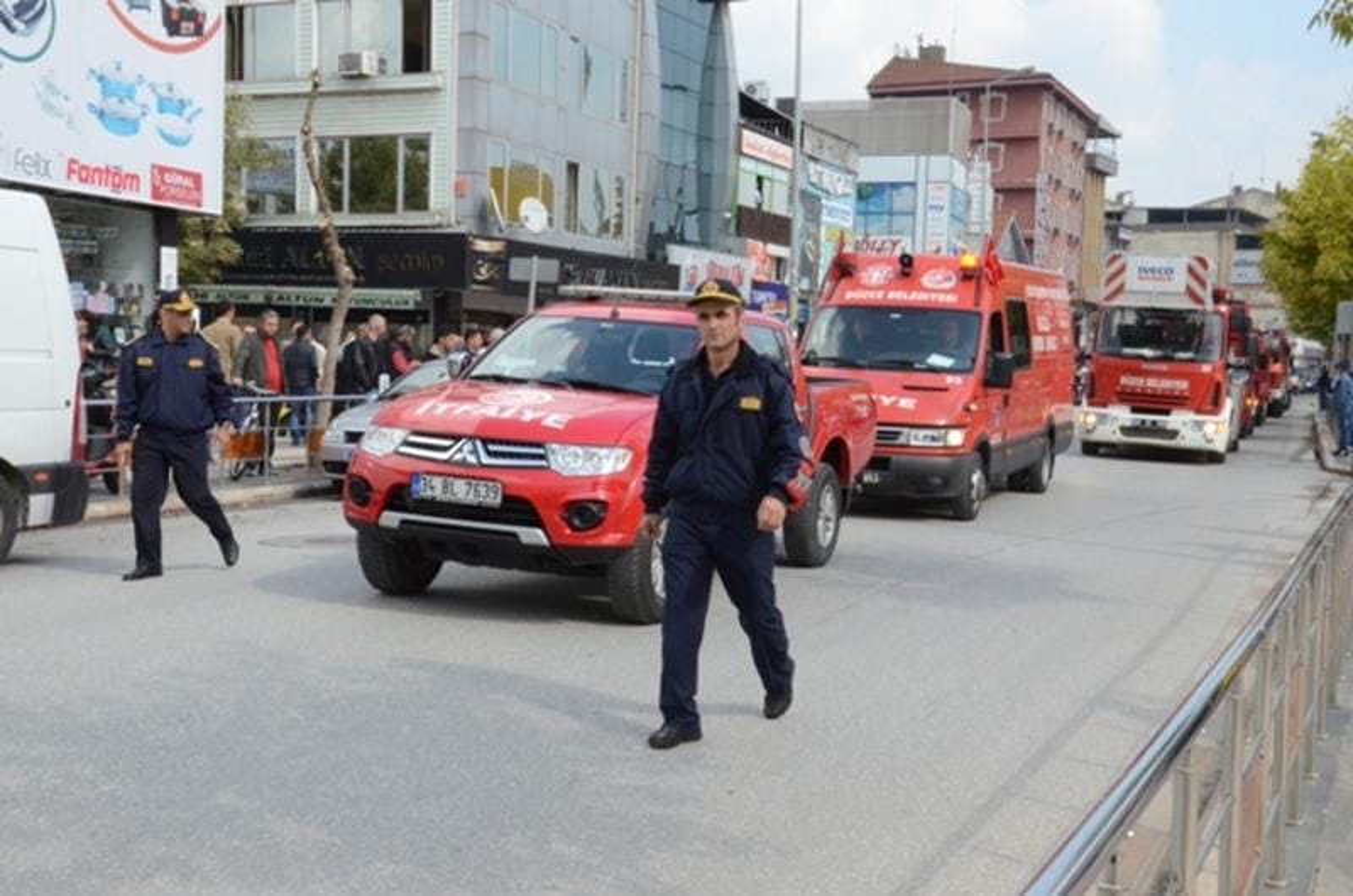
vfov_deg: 29.7
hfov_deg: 43.7
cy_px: 448
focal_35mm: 45
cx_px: 676
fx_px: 1688
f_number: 25
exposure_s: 1/160
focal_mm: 30
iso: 1600
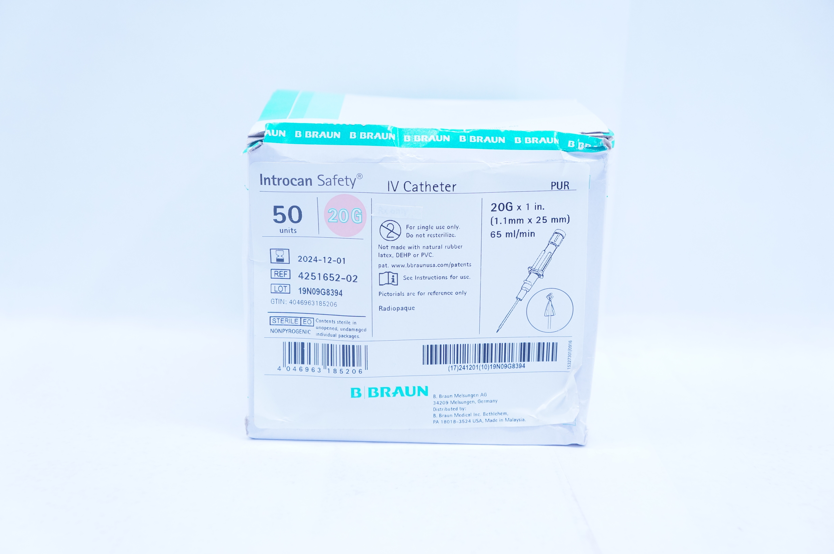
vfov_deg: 28.0
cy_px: 277
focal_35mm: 48
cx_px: 417
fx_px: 1111
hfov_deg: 41.2
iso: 800
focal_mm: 32
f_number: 4.5
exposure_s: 1/160
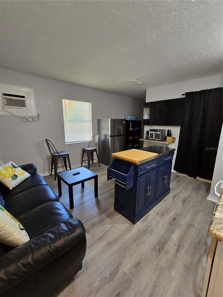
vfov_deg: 106.2
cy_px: 148
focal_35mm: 13
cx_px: 112
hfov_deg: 89.9
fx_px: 112
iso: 320
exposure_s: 1/60
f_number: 2.2
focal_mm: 2.2
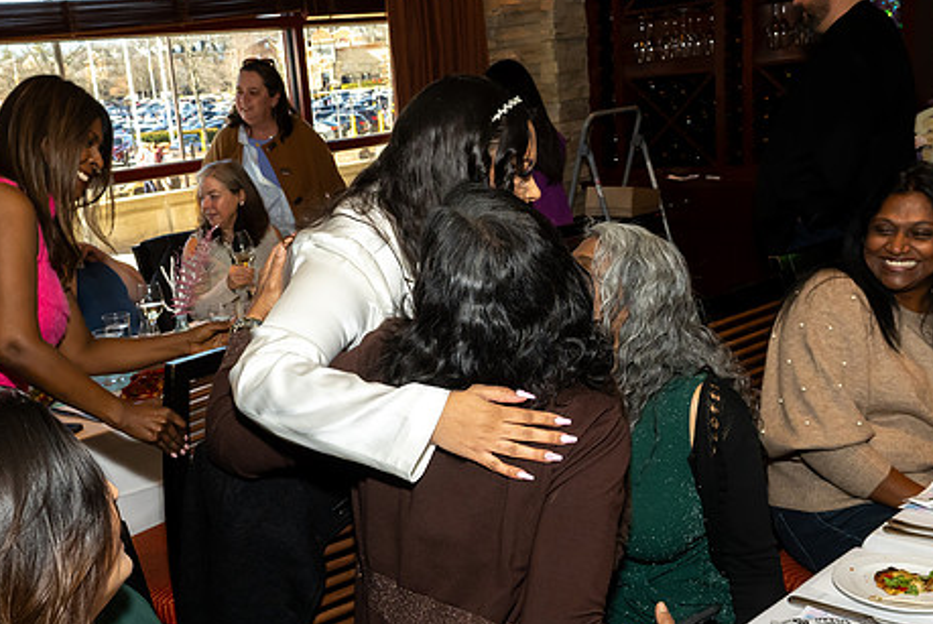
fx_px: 1038
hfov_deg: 48.1
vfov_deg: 33.3
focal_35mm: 40
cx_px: 370
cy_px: 393
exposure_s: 1/250
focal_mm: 19
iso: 1000
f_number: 7.1
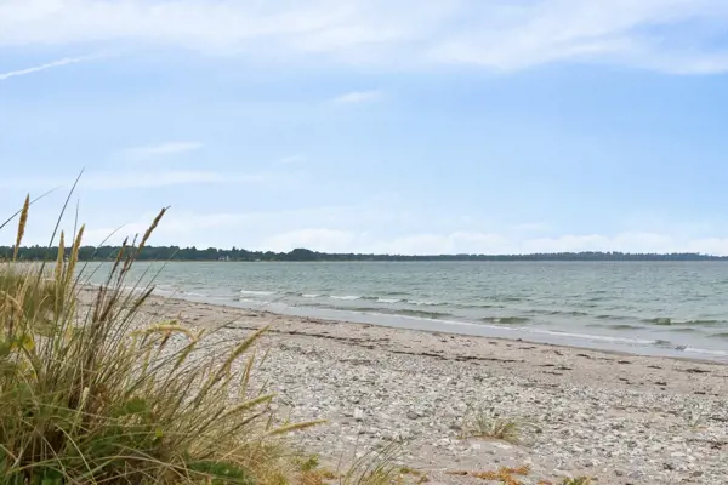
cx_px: 364
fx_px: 910
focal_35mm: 45
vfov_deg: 29.9
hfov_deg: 43.6
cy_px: 242
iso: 200
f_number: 8
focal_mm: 30
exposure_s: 1/800
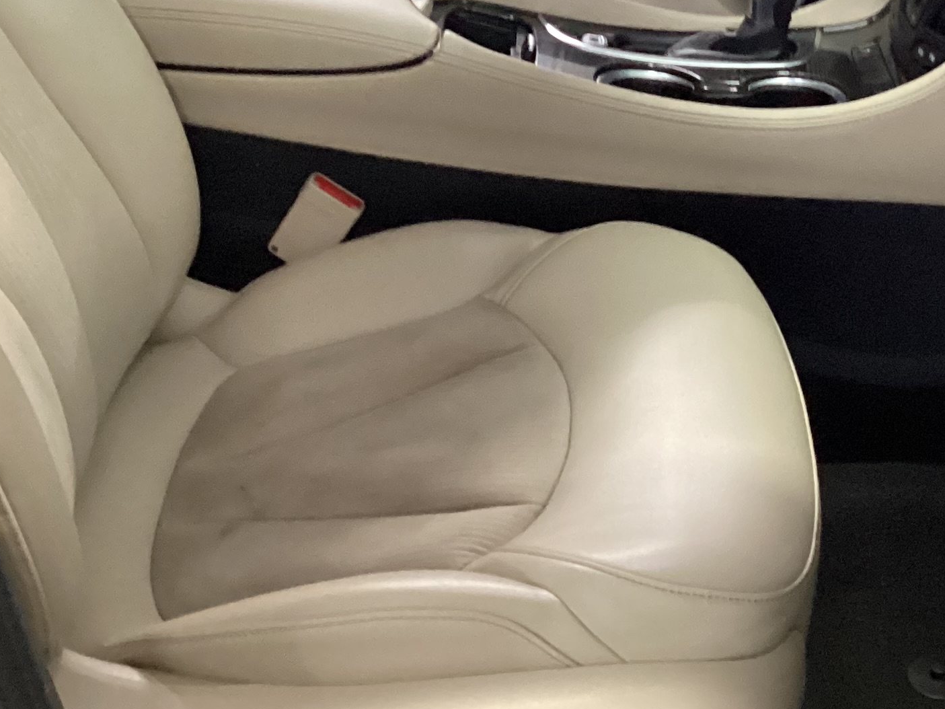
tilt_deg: -26.6
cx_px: 646
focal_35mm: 72
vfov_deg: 20.0
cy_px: 56
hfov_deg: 26.8
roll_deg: +0.3
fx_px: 1966
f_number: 2.4
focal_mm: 3.3
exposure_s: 1/30
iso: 500
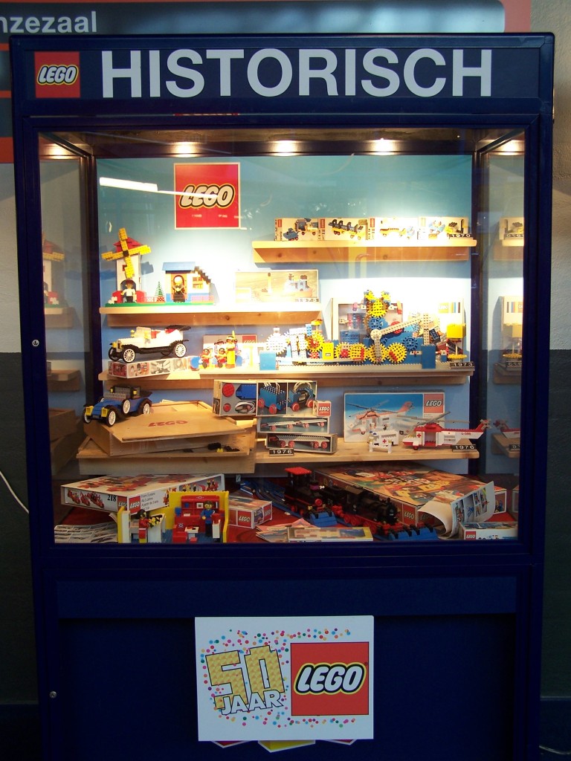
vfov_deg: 43.9
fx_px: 946
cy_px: 380
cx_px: 286
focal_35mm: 43
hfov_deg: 33.6
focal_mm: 7.1
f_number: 2.9
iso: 80
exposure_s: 1/10
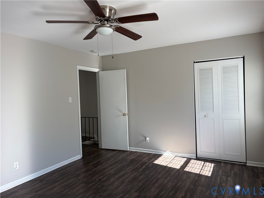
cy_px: 99
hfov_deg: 67.3
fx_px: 198
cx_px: 132
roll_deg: +2.8
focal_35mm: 26
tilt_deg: -1.3
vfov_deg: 53.1
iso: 50
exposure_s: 1/156
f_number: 1.6
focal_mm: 5.96
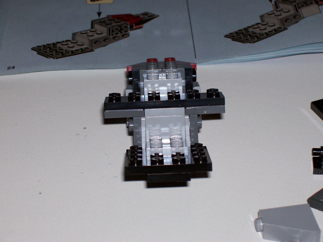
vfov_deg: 14.5
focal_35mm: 102
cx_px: 162
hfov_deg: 19.3
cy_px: 121
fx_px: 952
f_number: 4.6
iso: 80
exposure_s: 1/89.8
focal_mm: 16.8
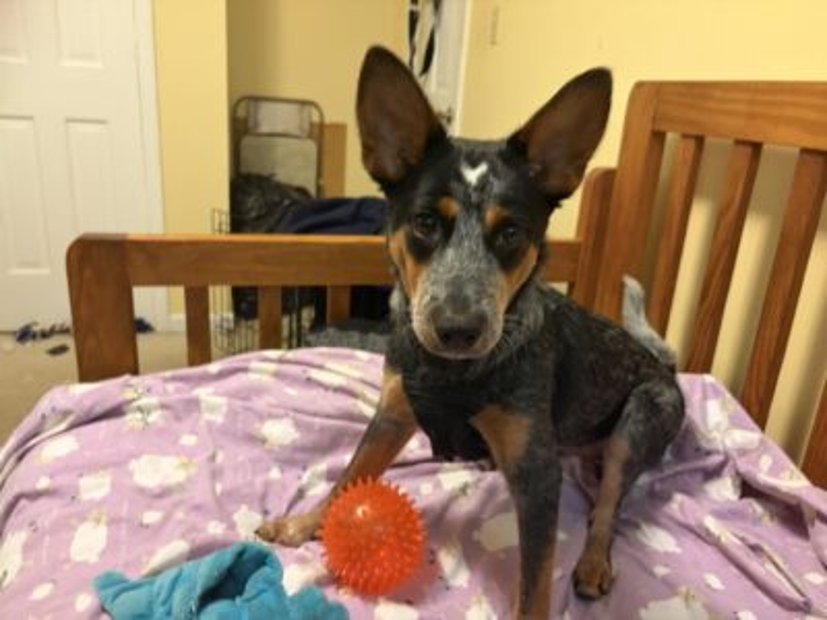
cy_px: 310
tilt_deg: -15.1
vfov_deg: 53.1
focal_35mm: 26
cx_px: 414
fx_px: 621
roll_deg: -3.5
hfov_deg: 67.3
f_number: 1.6
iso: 400
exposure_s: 1/40
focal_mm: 5.96
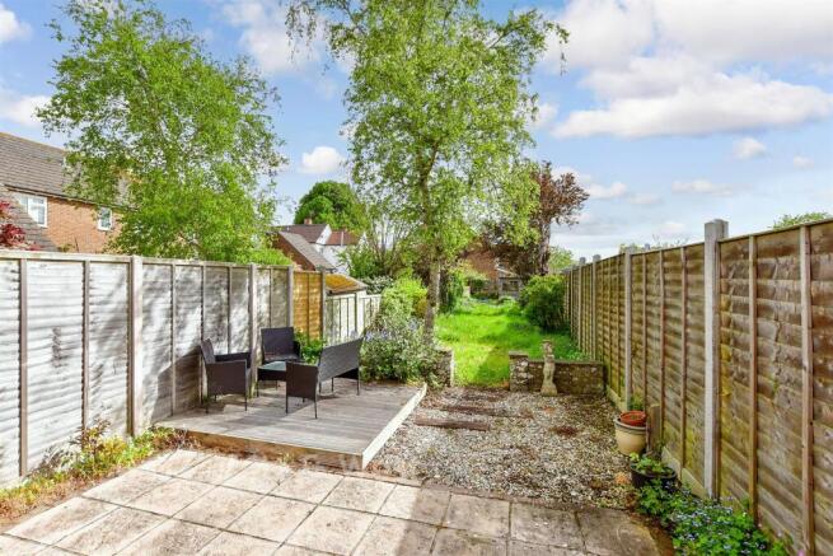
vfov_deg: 73.8
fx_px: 370
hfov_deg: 96.7
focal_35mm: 16
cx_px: 416
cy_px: 278
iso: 400
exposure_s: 1/640
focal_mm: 11
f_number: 8
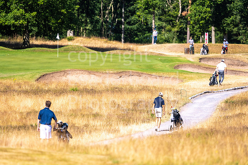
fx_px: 2067
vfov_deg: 4.6
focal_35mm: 300
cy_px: 82
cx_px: 124
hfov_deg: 6.9
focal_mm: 300
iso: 250
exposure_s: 1/3200
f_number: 5
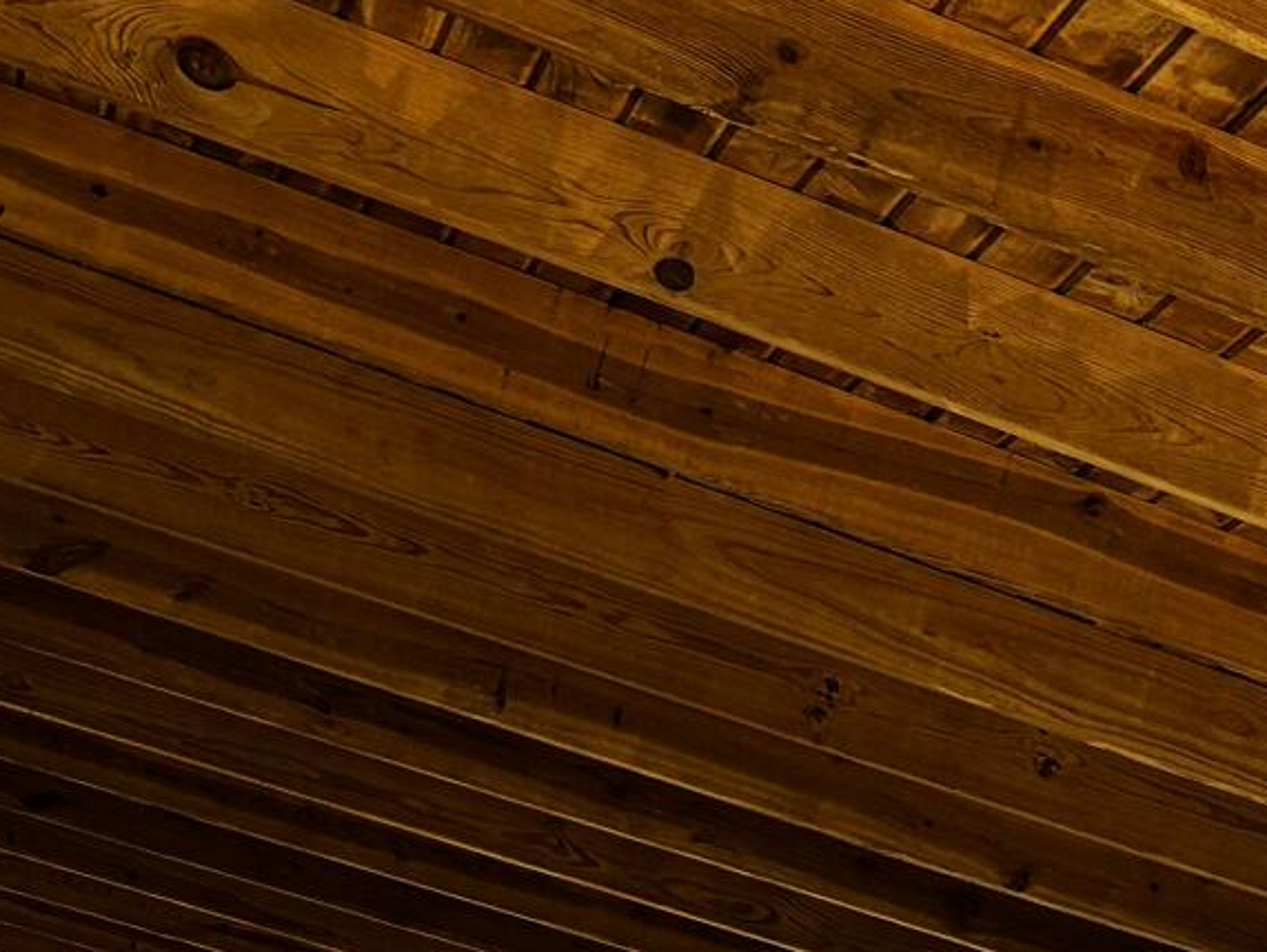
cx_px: 2055
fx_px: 4615
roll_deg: -1.8
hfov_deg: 14.3
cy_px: 1498
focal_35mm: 126
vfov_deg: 11.2
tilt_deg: -0.4
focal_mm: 6.76
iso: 80
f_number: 1.78
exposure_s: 1/334
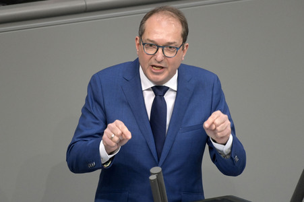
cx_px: 152
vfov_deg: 2.9
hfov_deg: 4.3
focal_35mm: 480
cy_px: 101
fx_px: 4050
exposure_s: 1/320
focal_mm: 480
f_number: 5.6
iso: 10000
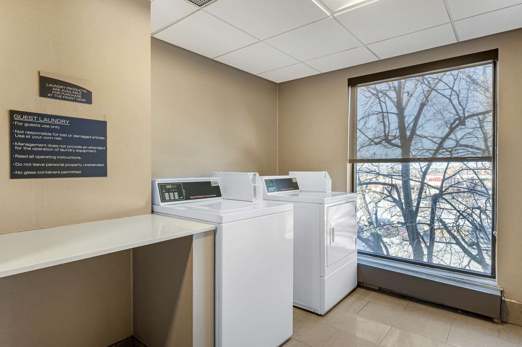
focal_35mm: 20
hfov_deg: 85.5
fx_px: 283
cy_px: 174
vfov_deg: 63.1
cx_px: 261
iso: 200
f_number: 10
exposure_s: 1/125
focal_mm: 19.5
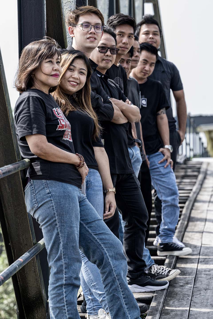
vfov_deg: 15.2
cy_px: 160
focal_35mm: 135
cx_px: 106
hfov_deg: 10.2
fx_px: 1198
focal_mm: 135
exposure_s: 1/640
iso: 560
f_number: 5.6
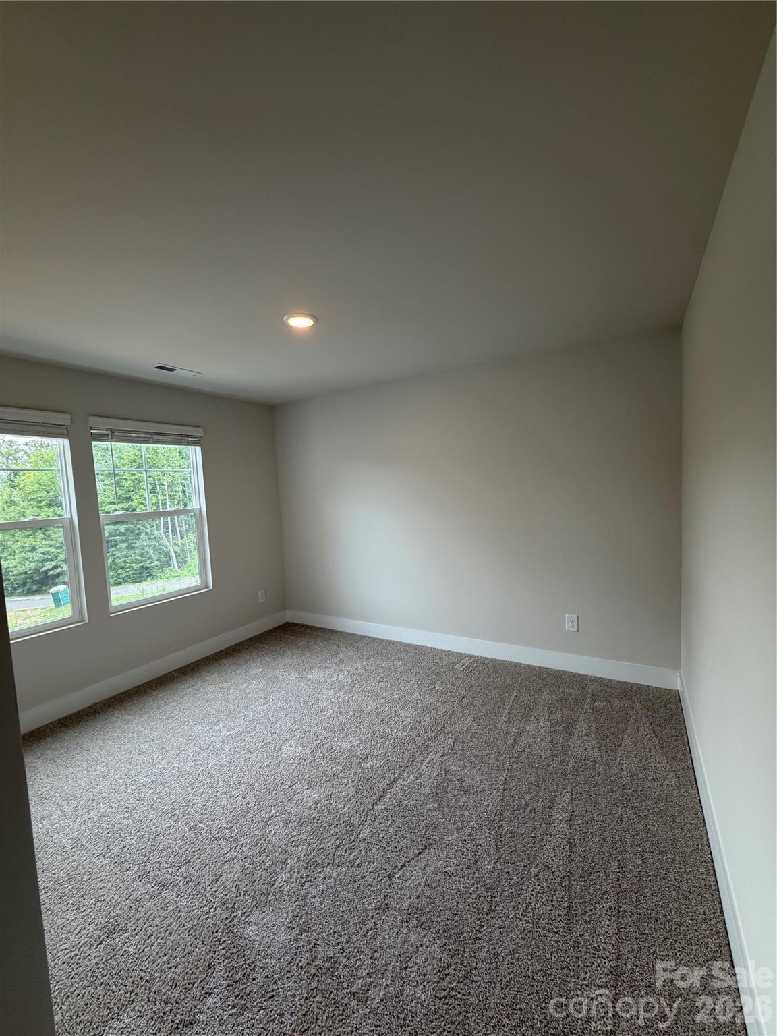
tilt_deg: -3.2
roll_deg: +2.4
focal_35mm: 14
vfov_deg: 102.1
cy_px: 518
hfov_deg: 85.7
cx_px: 388
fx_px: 419
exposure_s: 1/121
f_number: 2.2
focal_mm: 2.22
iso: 80
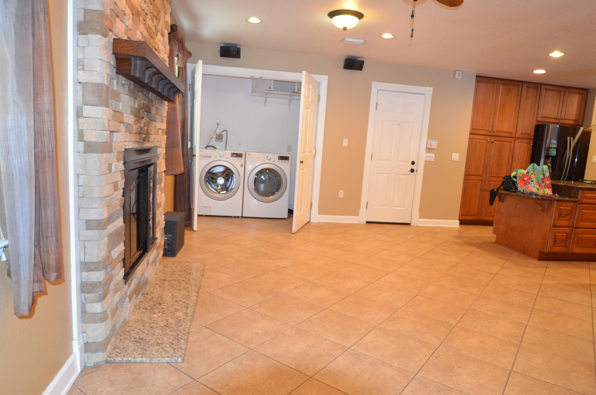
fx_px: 397
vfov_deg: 52.9
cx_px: 298
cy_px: 198
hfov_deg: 73.9
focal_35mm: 24
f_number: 4
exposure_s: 1/60
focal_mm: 16
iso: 1400
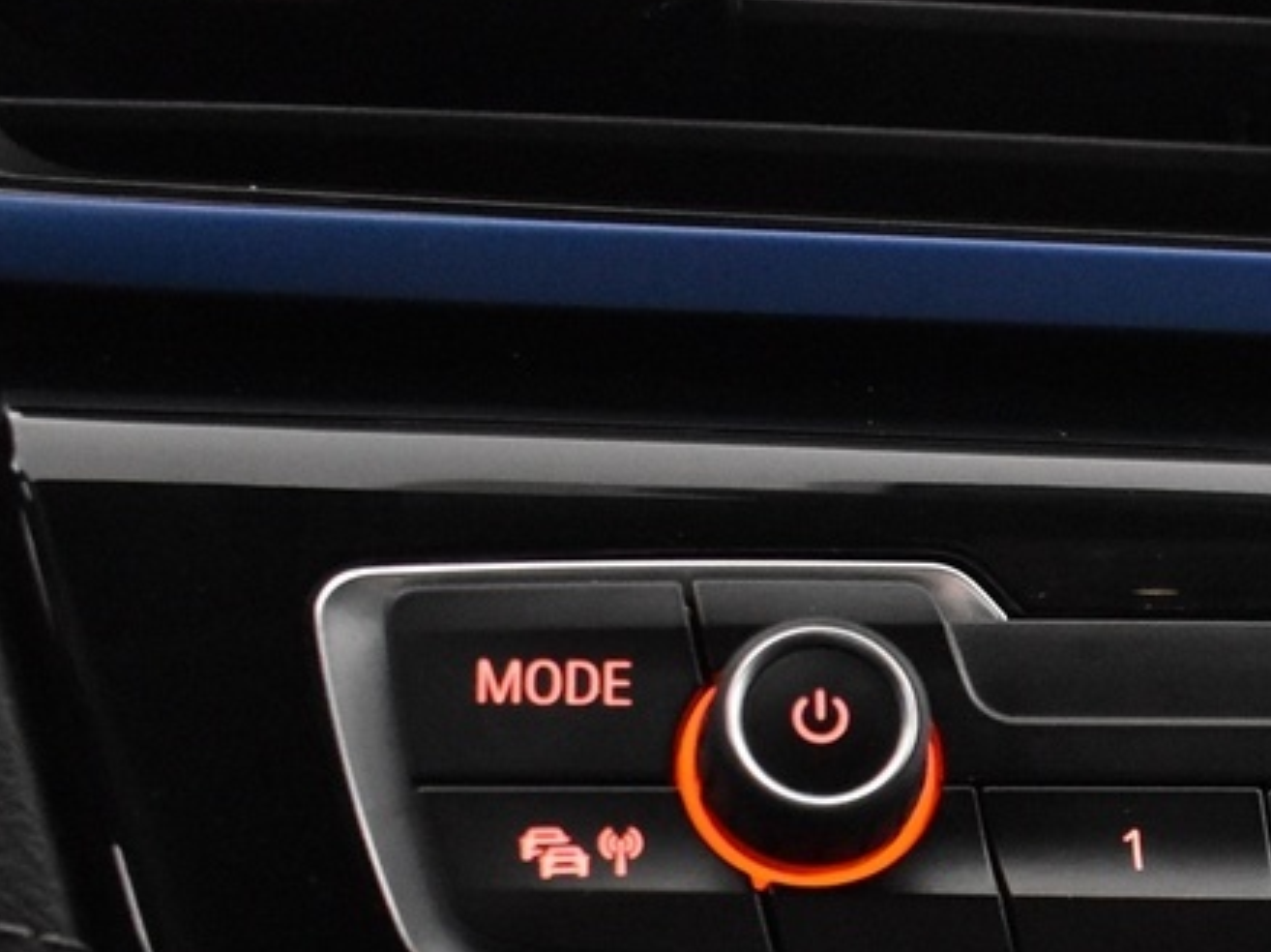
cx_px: 1722
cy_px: 1059
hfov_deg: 18.8
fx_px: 3523
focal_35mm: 96
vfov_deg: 15.0
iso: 3200
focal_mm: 18
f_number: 3.5
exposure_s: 1/30
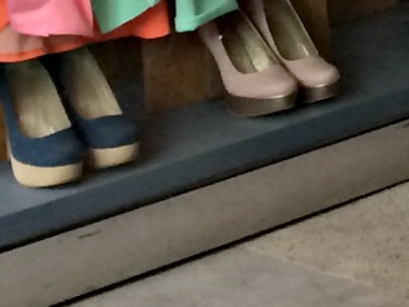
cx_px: 997
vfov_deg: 7.5
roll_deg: +0.8
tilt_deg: -3.0
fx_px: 2175
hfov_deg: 9.5
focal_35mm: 184
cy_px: -444
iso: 40
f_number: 2.2
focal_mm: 4.15
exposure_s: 1/40
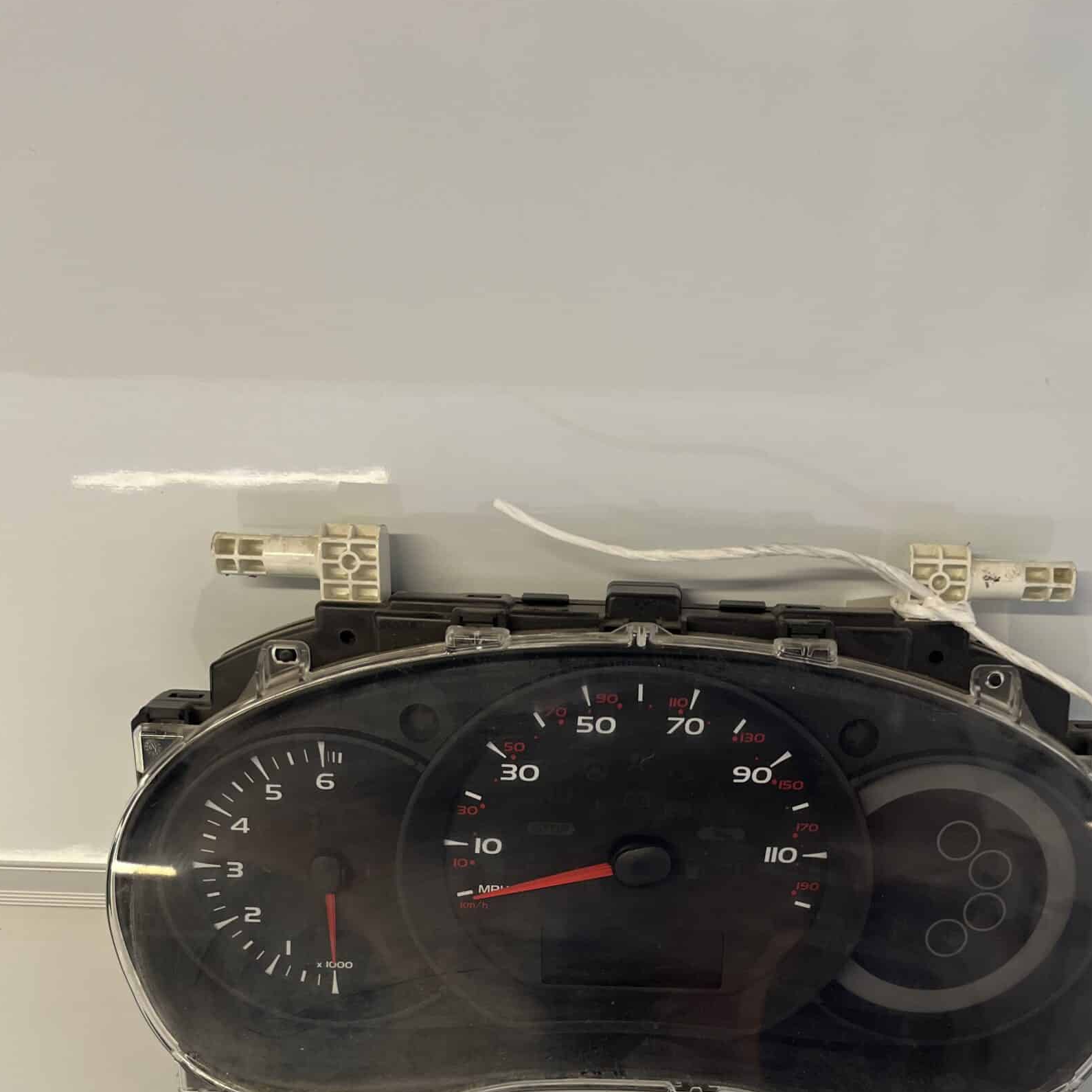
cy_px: 875
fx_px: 1321
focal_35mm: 37
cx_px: 655
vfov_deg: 42.9
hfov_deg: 44.7
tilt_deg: -42.4
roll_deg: -2.2
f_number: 1.6
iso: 125
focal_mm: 5.1
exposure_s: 1/100
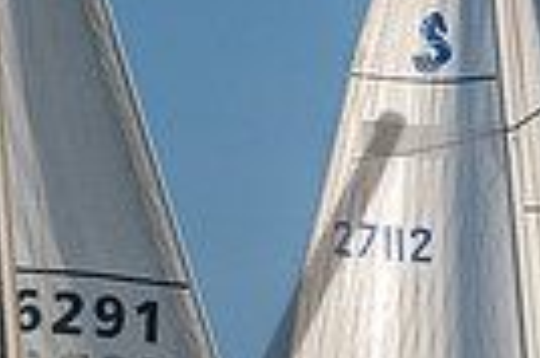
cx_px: 581
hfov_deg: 4.5
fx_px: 6877
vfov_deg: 3.0
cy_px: 533
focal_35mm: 459
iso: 400
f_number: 6.3
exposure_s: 1/2500
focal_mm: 91
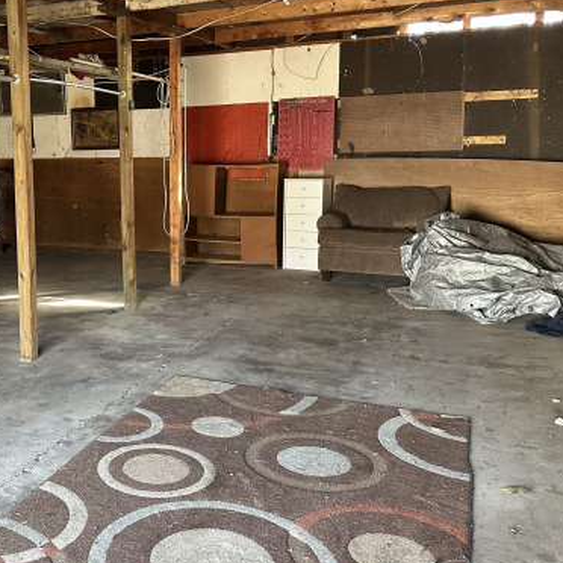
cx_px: 108
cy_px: 236
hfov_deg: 41.8
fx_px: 699
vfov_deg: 43.7
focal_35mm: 38
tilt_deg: -5.6
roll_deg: +1.8
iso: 320
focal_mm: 6.86
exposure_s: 1/60
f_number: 1.78
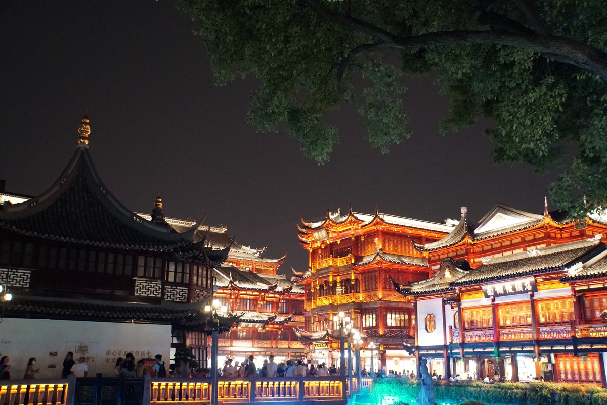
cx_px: 304
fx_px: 607
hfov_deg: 53.1
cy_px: 202
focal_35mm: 36
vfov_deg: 36.9
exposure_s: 1/40
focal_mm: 24
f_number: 4
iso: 6400
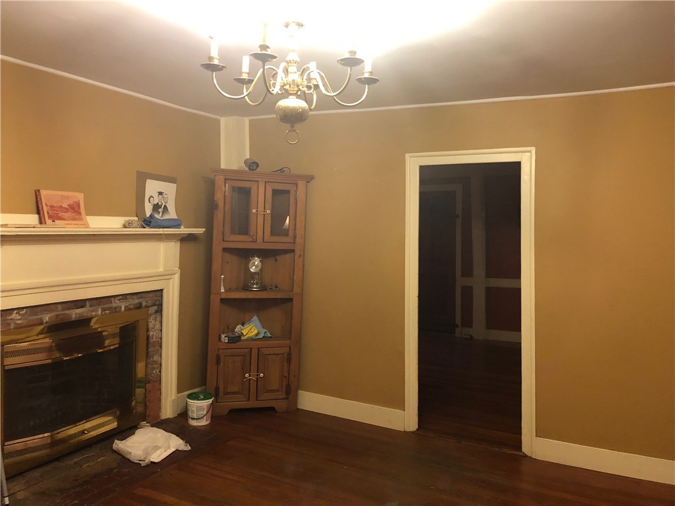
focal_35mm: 28
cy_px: 253
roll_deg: -0.7
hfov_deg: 63.4
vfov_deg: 49.7
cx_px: 338
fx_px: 546
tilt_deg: -2.1
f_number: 1.8
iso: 80
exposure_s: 1/15
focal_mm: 3.99
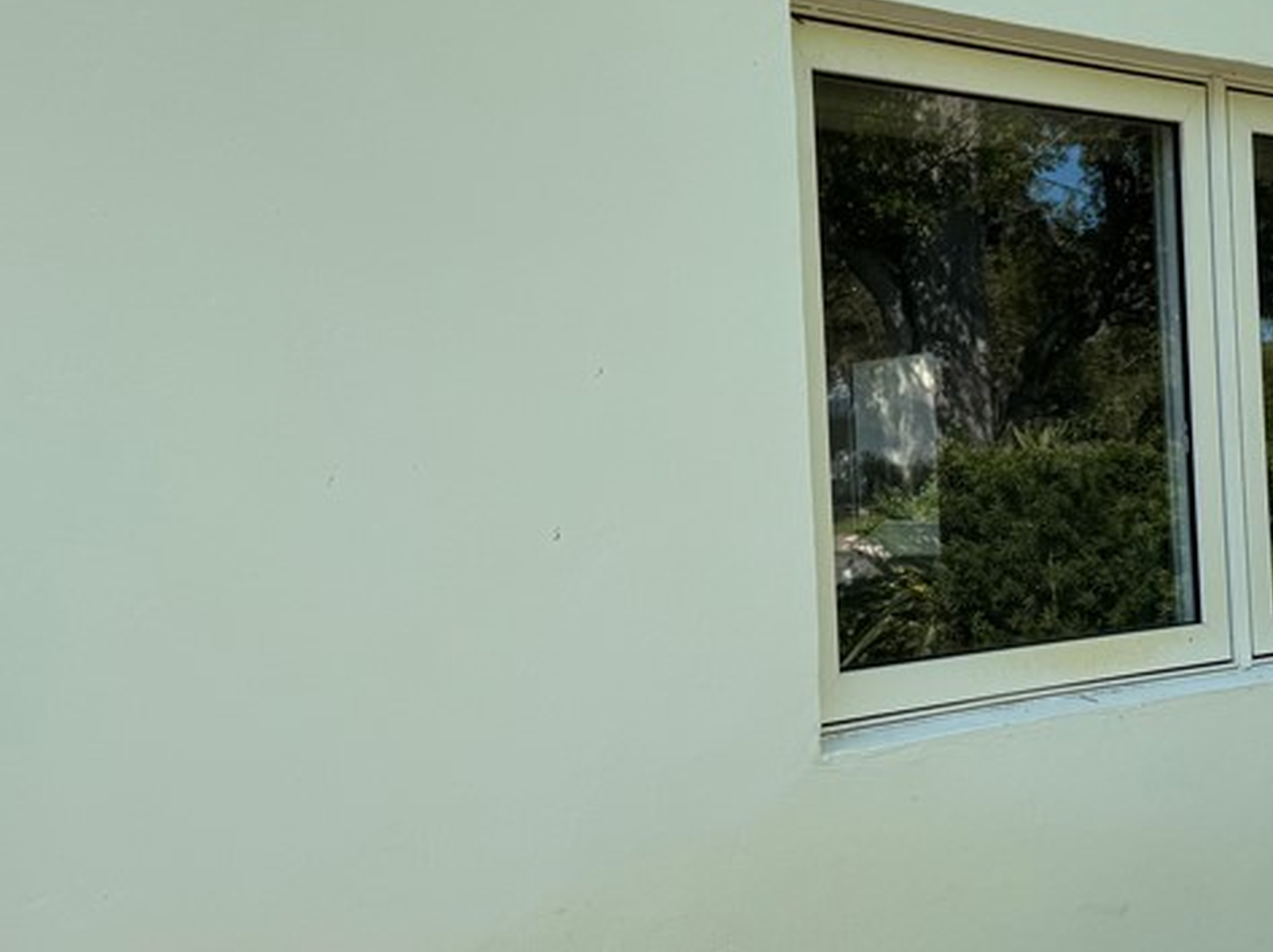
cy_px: 481
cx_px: 883
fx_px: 1911
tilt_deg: +0.5
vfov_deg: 28.0
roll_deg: +3.4
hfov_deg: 36.3
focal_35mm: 52
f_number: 1.78
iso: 80
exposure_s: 1/1151
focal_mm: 6.76
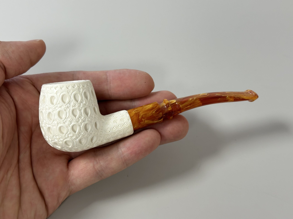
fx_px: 406
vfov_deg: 30.3
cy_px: 110
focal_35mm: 48
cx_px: 146
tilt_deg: -56.0
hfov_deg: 39.7
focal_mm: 6.86
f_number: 1.78
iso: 100
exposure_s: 1/100
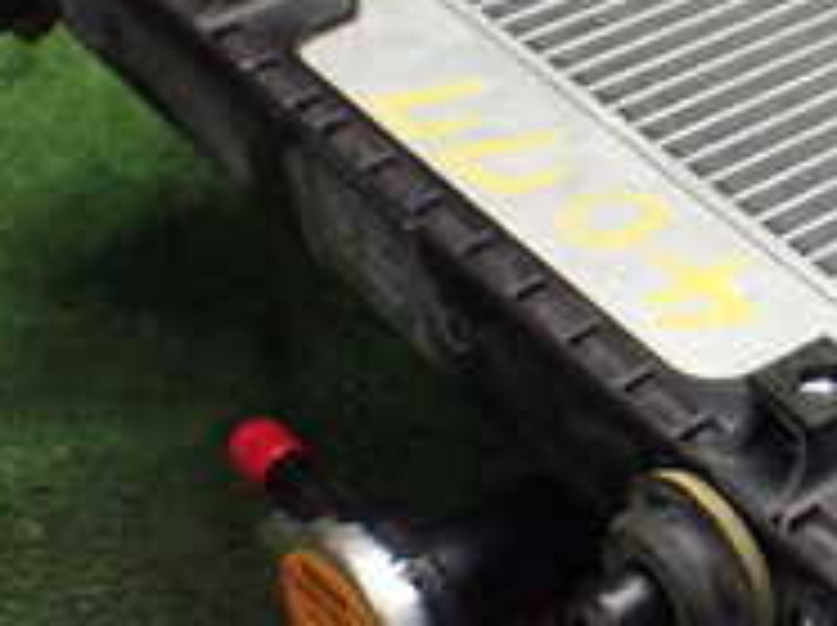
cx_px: 1112
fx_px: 2342
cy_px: 270
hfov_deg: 18.7
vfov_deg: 15.2
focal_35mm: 97
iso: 640
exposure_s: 1/125
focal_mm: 5.4
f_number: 2.3
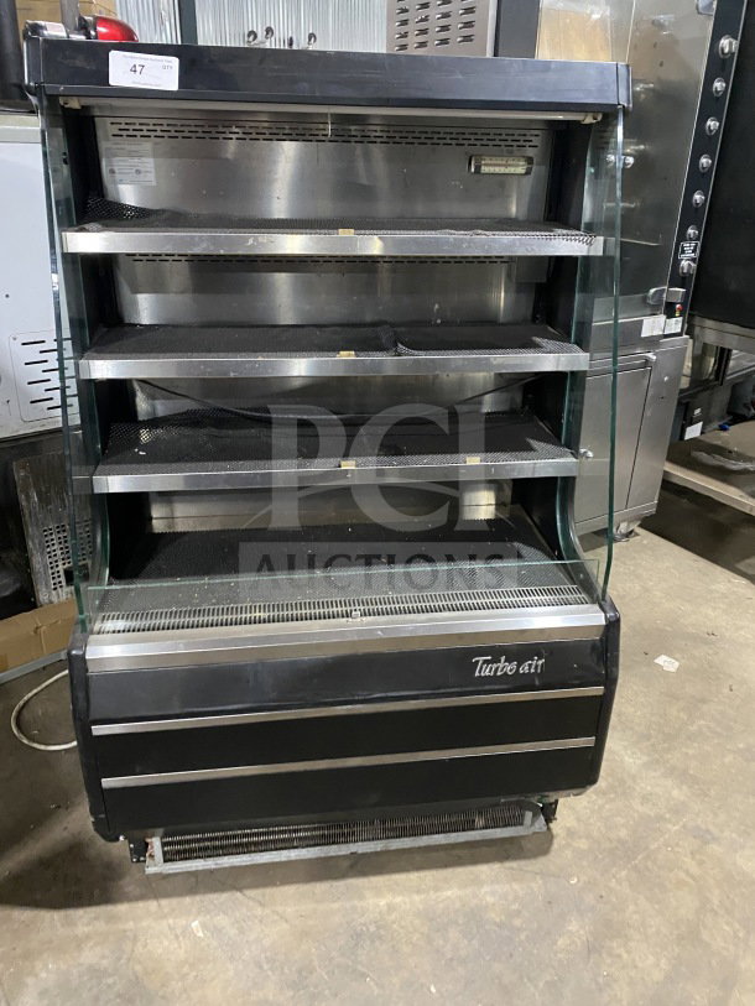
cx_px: 378
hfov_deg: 53.1
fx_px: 756
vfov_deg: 67.3
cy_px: 503
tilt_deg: -20.4
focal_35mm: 26
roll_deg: -2.3
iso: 640
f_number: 1.8
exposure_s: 1/39
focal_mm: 4.25
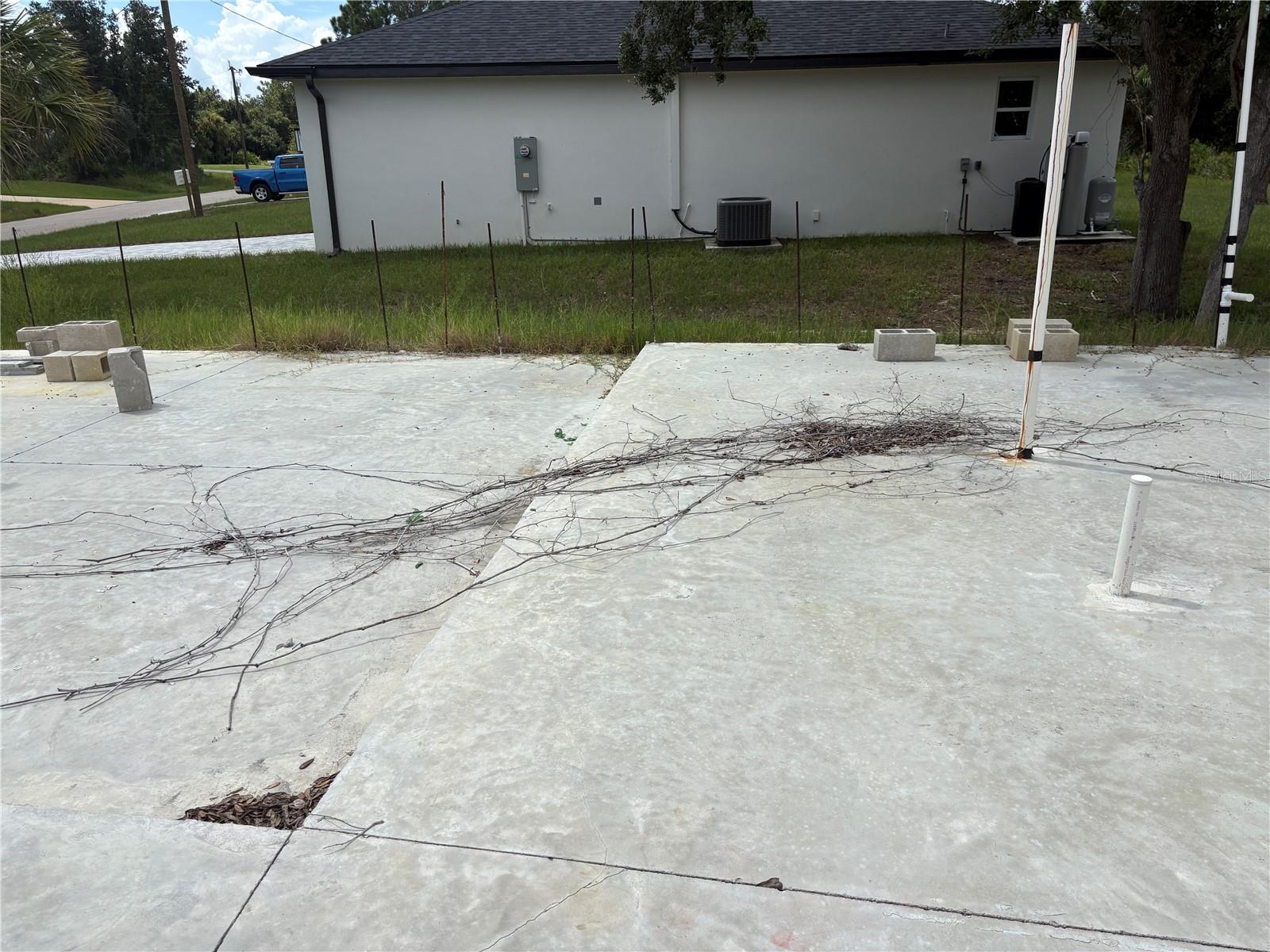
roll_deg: +0.9
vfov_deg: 53.1
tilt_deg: -19.8
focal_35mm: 26
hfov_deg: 67.3
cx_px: 635
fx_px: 954
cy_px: 476
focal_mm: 5.96
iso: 50
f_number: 1.6
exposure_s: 1/5348
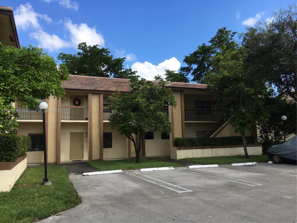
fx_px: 249
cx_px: 148
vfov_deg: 48.2
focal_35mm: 29
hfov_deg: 61.7
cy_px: 112
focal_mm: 4.15
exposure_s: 1/894
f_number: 2.2
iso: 25
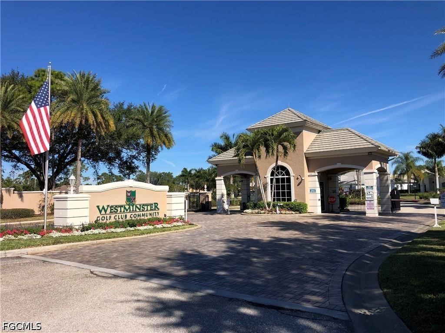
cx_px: 222
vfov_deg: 49.7
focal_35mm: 28
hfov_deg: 63.4
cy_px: 166
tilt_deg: +4.7
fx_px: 360
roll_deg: +0.5
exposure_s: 1/2288
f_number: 1.8
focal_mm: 3.99
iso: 20
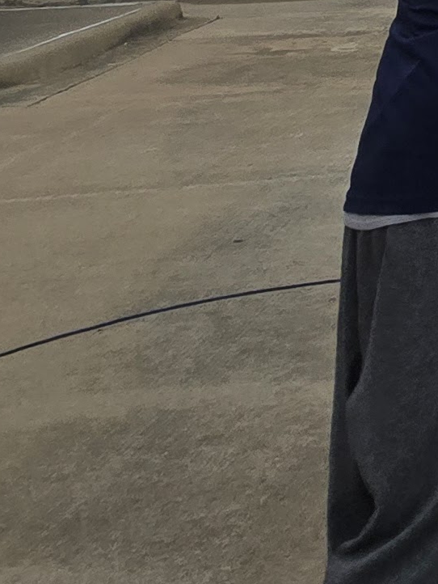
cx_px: 1207
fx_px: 1214
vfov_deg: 18.6
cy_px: -552
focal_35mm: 72
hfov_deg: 12.5
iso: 50
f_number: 2.2
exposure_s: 1/2151
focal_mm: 2.2
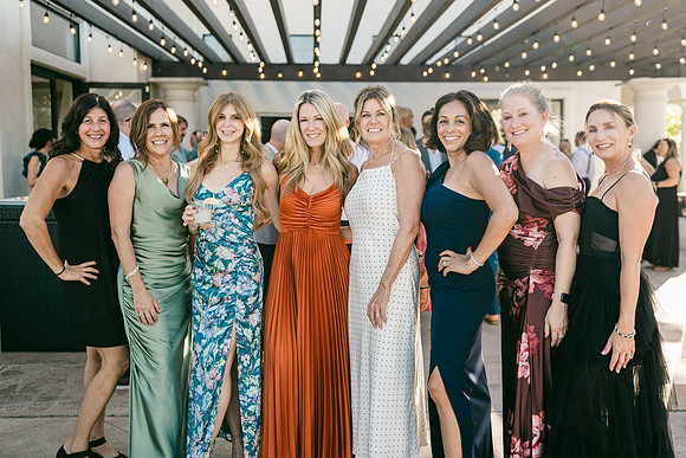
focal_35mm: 37
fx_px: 709
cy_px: 229
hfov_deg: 51.6
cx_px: 343
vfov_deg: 35.8
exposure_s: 1/400
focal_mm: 35
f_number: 2
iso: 64
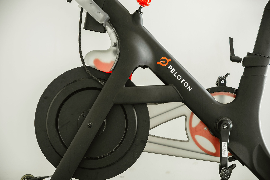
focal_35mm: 65
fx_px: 490
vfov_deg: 20.8
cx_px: 135
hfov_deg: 30.8
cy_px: 90
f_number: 3.5
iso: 200
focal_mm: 65.4
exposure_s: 1/60
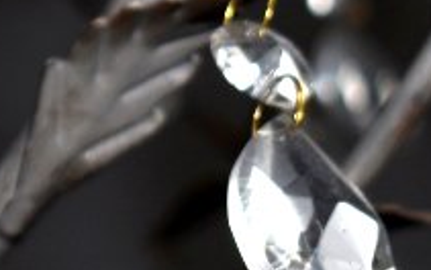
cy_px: -16
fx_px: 4089
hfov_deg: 5.9
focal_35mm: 348
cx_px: -505
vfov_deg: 3.8
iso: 100
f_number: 4.8
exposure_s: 1/200
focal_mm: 40
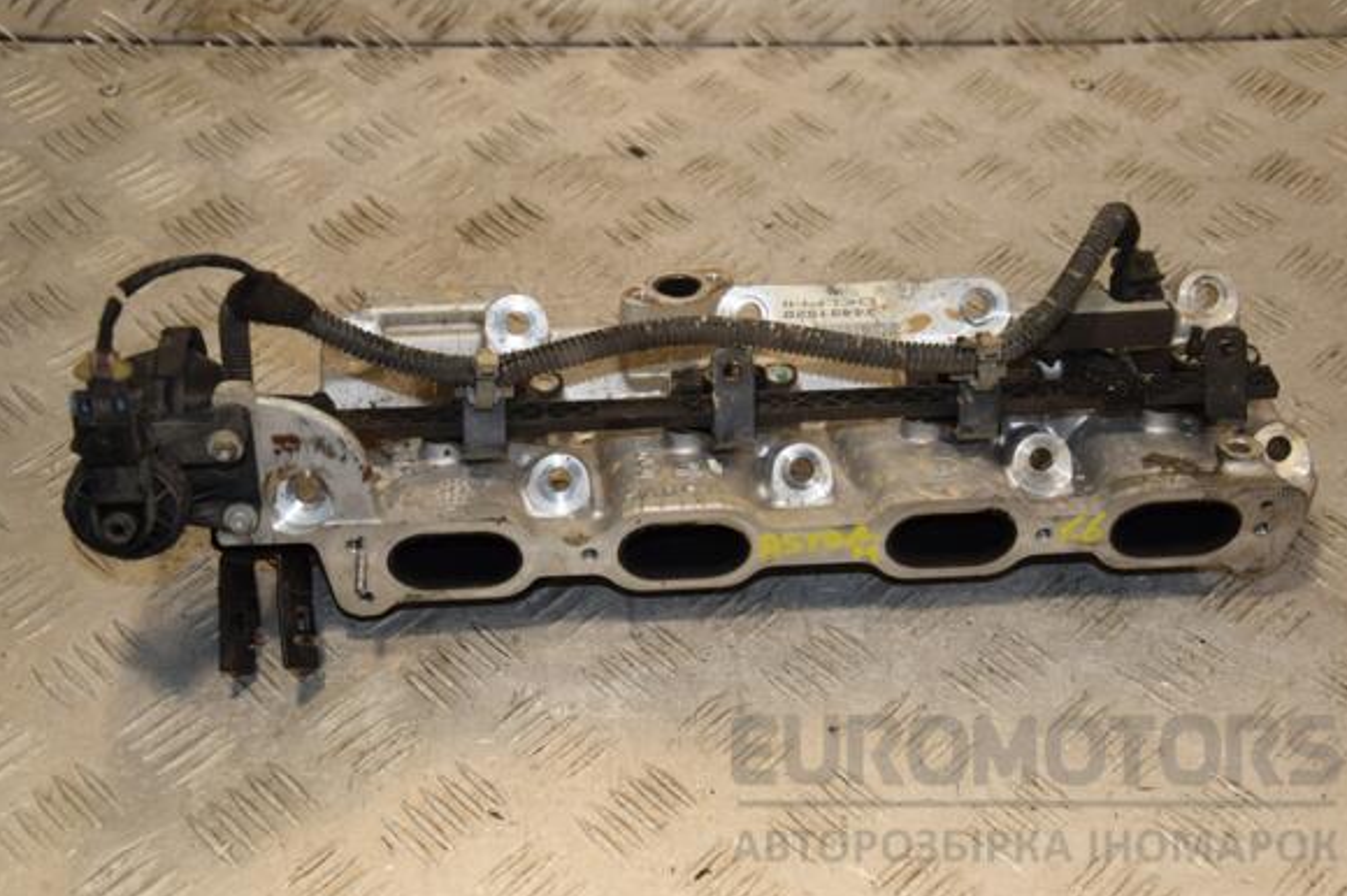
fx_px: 2206
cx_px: 687
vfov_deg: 23.0
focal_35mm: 59
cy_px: 441
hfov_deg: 34.0
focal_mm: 38
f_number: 6.3
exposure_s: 1/200
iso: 800
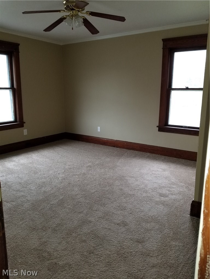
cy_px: 140
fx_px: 210
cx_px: 105
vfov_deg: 67.3
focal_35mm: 26
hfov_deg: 53.1
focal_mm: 4.25
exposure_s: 1/40
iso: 125
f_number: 1.7
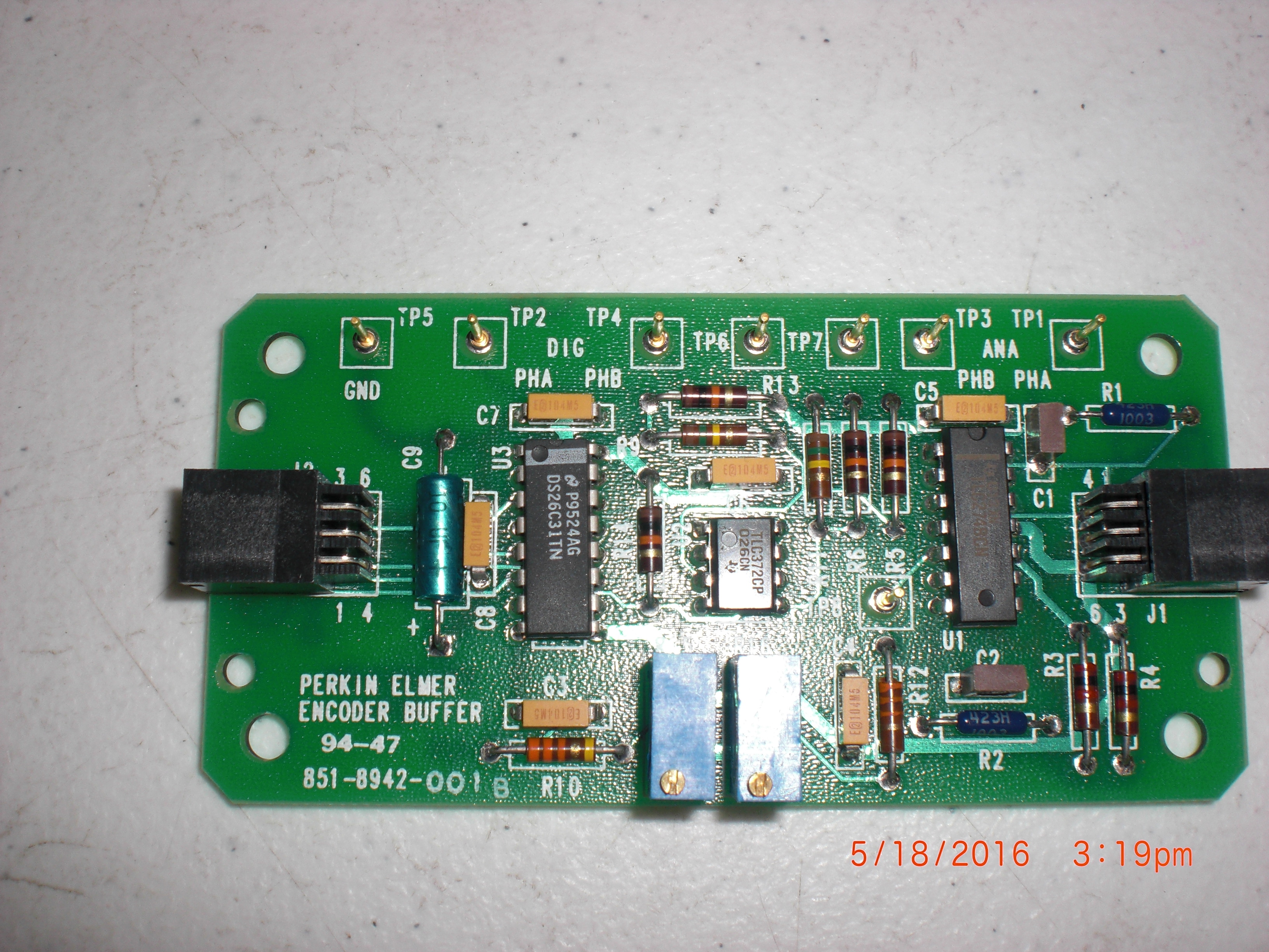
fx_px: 1393
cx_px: 634
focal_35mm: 38
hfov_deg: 49.0
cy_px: 476
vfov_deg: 37.7
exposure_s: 1/60
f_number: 5.6
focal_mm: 6.3
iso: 64
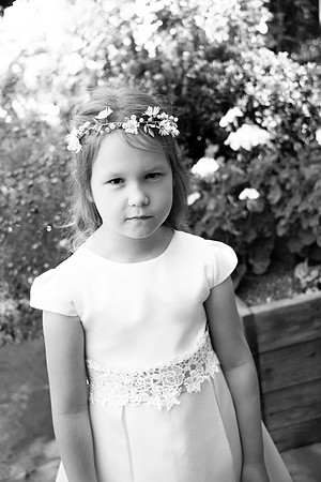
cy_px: 241
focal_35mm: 48
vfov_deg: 41.1
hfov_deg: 28.1
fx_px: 642
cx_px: 160
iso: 640
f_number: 4.2
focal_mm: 48
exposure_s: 1/640
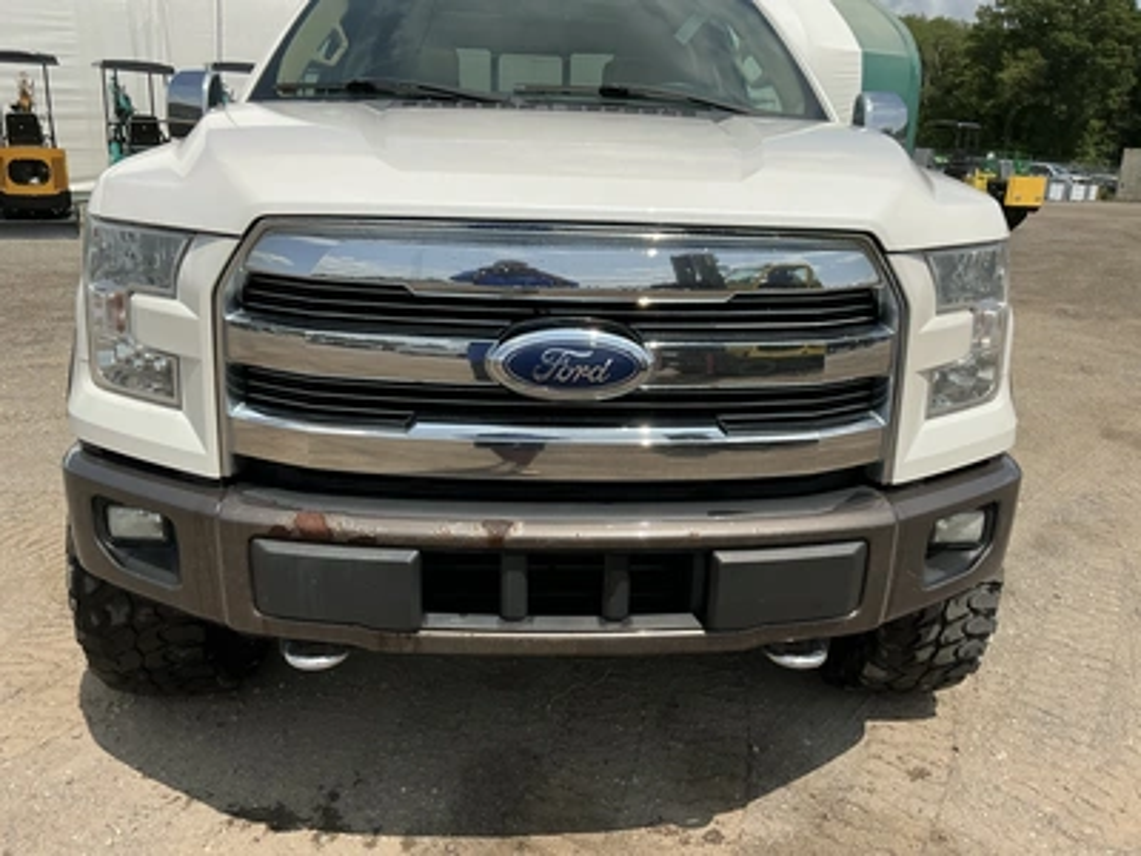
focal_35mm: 28
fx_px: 923
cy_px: 428
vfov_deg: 49.7
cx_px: 570
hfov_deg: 63.4
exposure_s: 1/2320
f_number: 1.8
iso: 25
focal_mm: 3
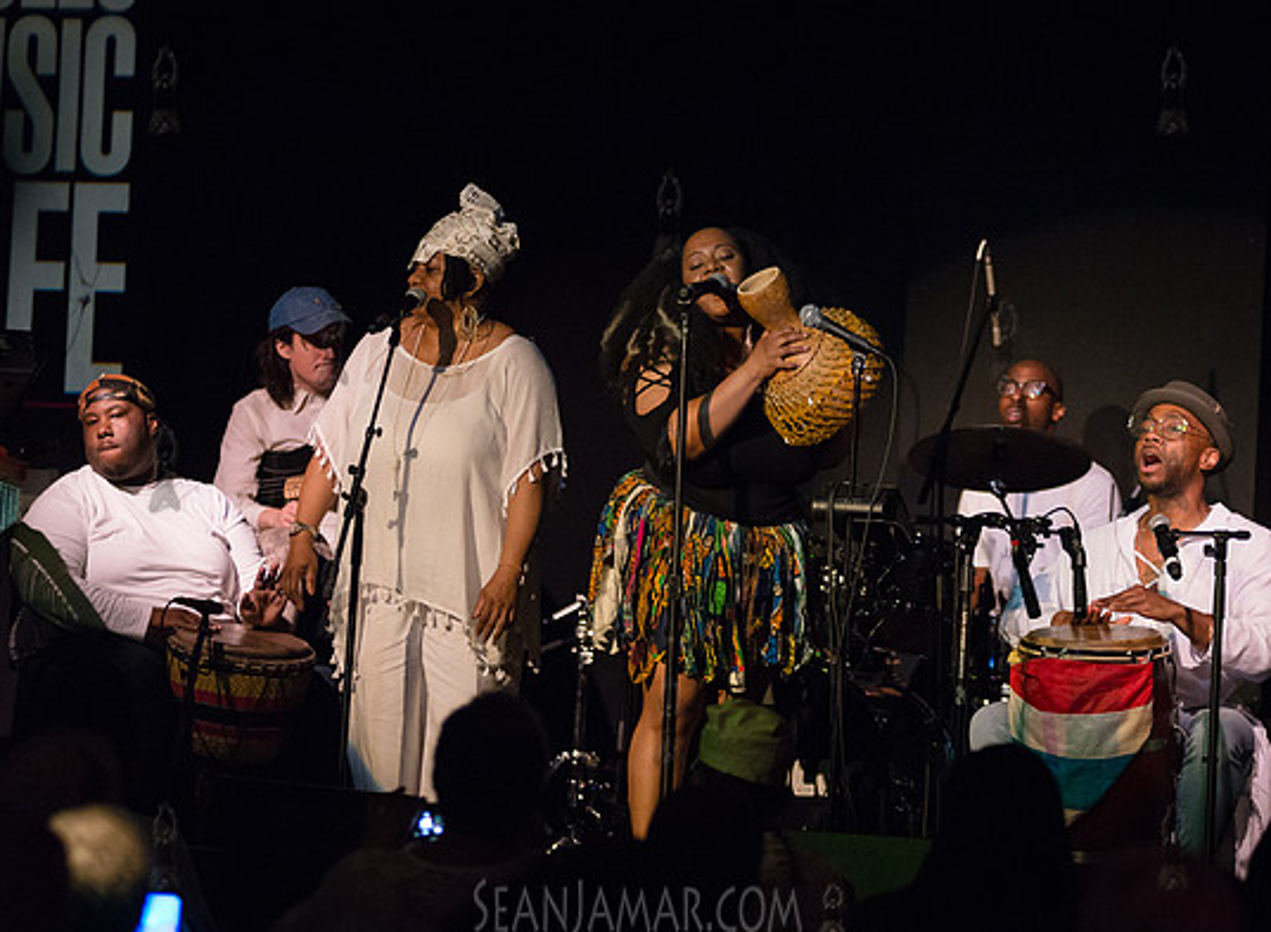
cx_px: 749
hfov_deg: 14.1
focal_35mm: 141
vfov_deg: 10.4
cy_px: 456
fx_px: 5136
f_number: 2.8
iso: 4000
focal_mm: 120
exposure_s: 1/200
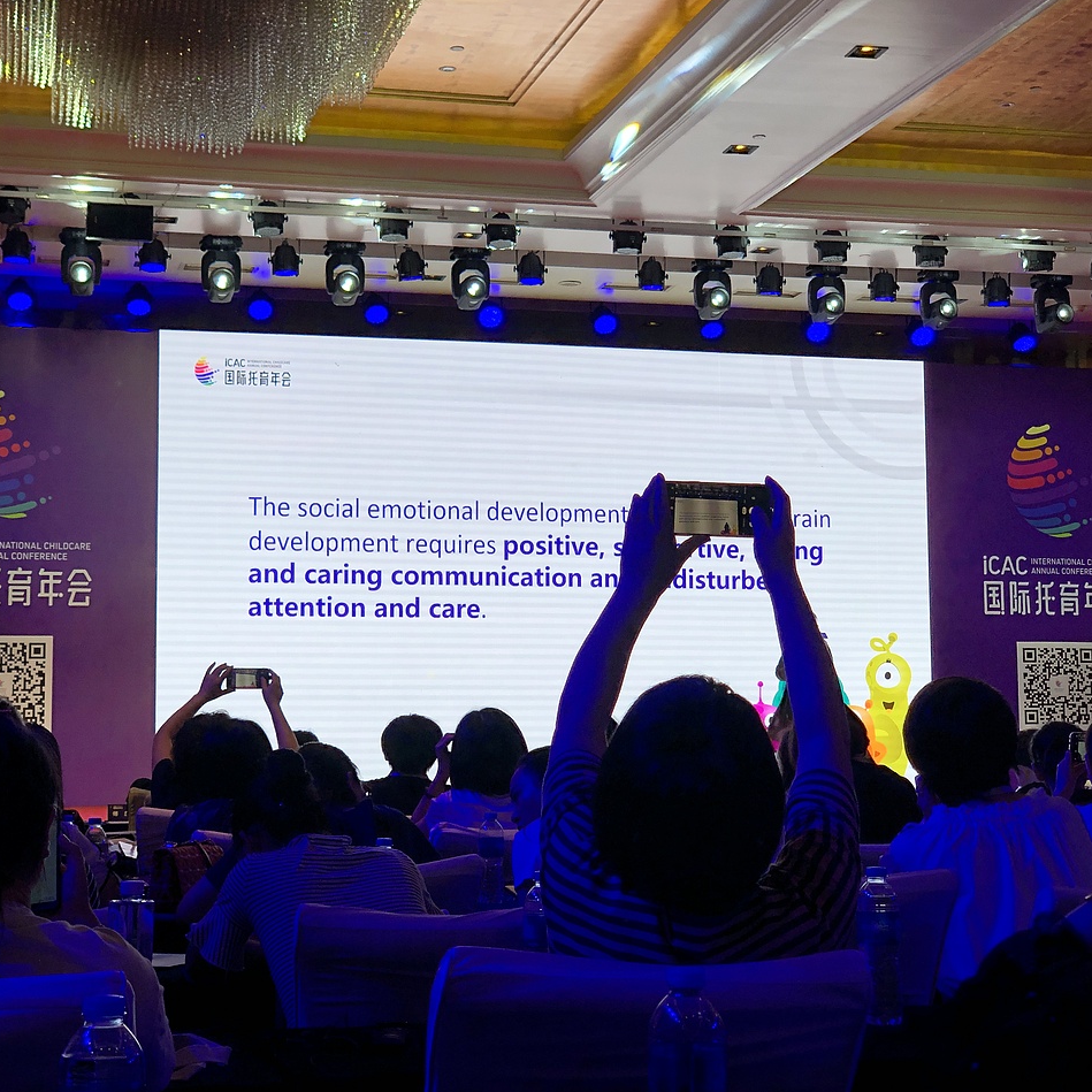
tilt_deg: +4.8
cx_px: 510
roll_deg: +1.0
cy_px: 548
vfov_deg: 27.7
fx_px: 2213
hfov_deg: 27.7
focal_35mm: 62
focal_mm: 6
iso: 16
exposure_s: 1/120
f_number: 2.4
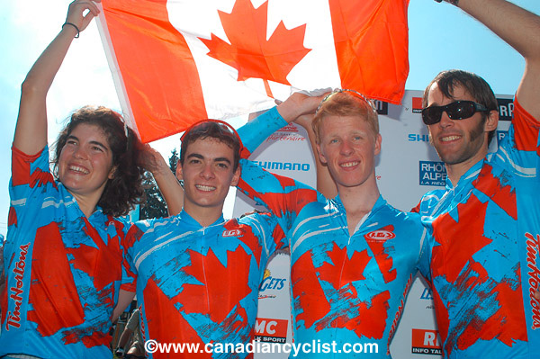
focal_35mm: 42
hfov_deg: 46.4
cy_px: 180
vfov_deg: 31.8
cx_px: 270
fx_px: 629
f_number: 14
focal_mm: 28
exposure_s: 1/180
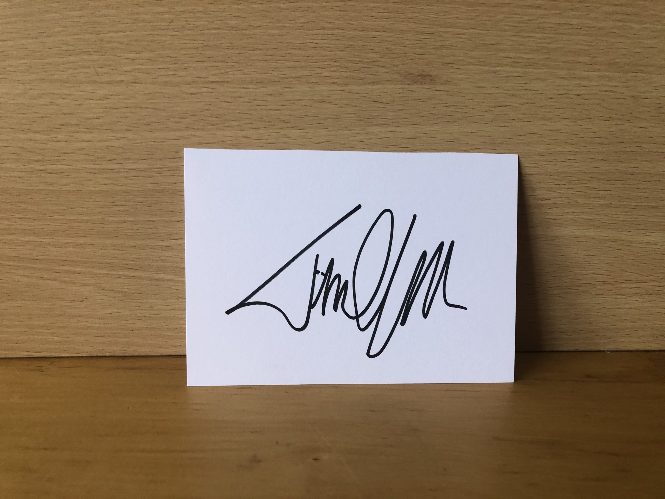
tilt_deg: -19.8
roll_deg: -0.6
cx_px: 332
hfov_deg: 63.4
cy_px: 250
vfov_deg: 49.7
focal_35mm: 28
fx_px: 538
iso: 40
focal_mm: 3.99
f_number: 1.8
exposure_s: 1/20
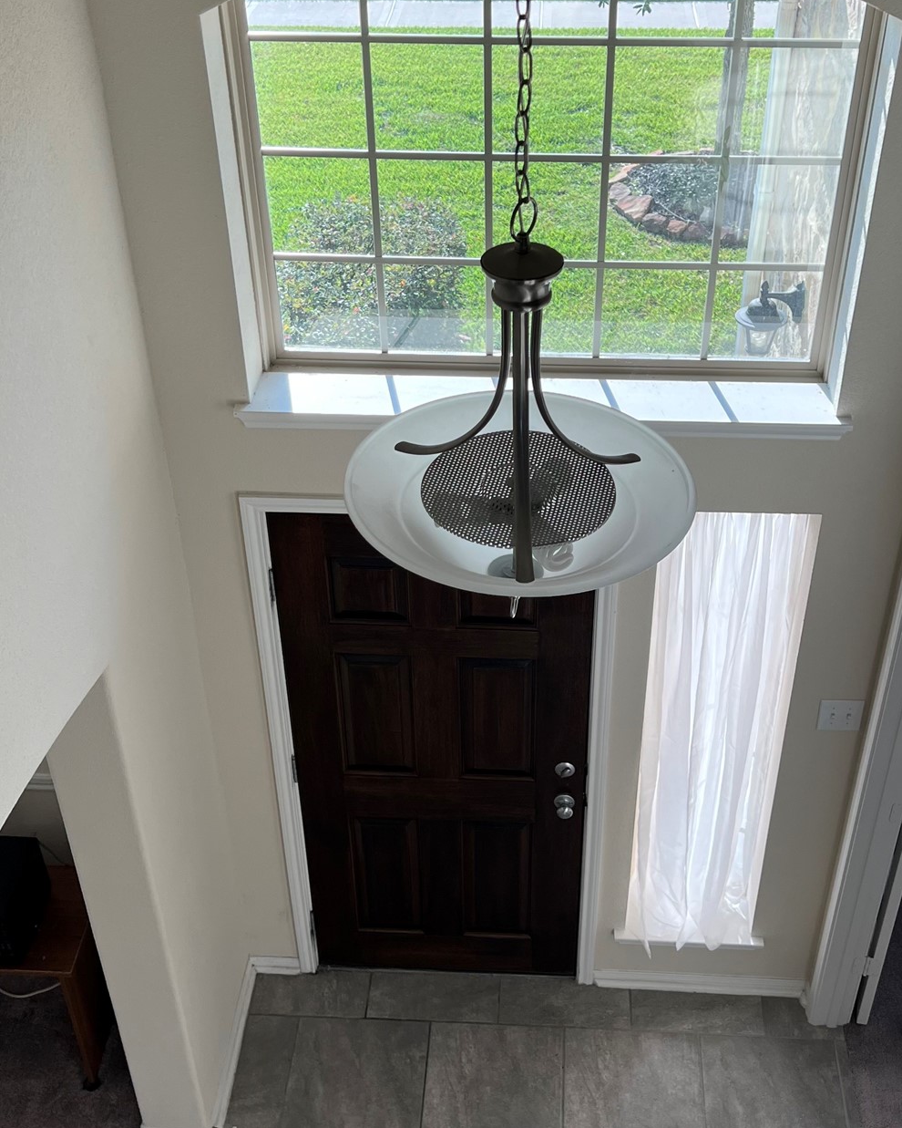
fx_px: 1401
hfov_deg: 35.7
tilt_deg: -37.2
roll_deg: +0.9
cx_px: 466
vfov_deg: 43.8
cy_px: 512
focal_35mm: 42
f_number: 1.5
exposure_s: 1/567
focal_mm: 5.7
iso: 50
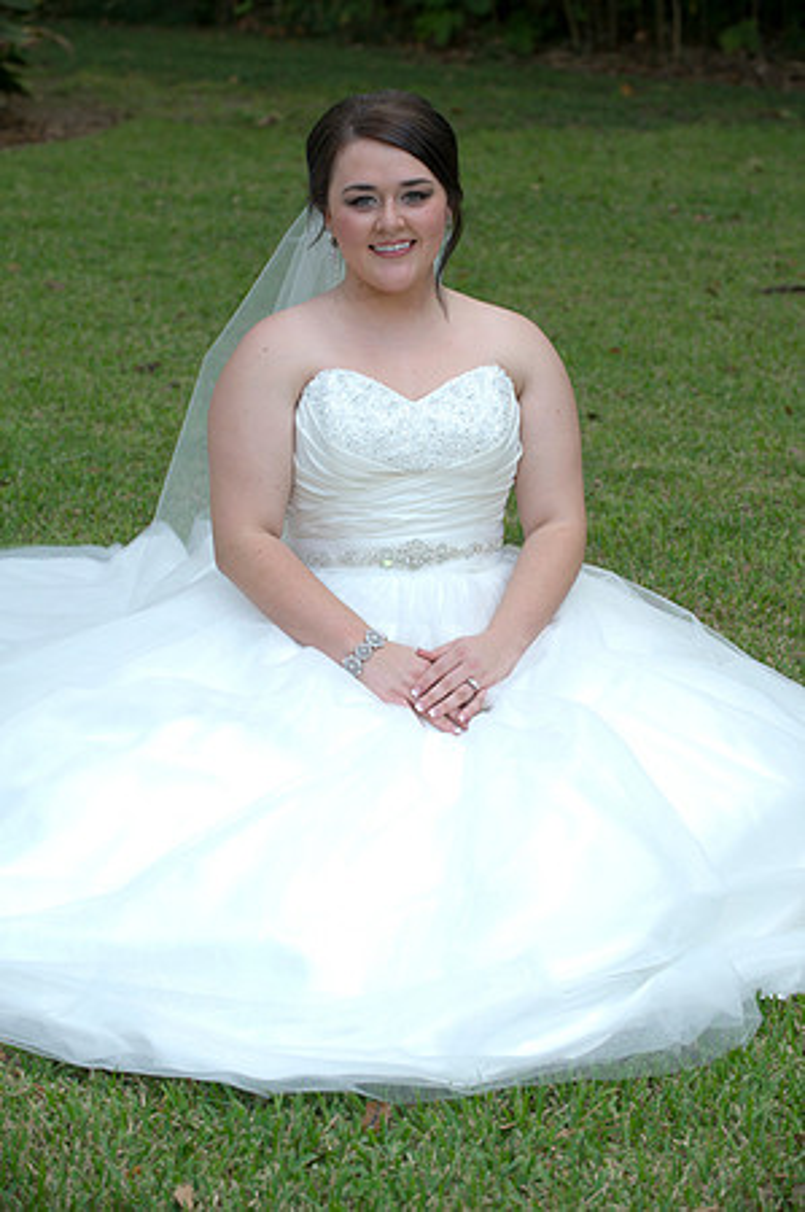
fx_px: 3530
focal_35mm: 105
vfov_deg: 19.5
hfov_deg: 13.0
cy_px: 606
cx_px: 402
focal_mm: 105
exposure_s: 1/100
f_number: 5.6
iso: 320
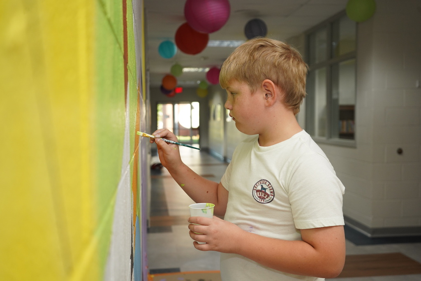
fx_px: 433
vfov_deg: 36.0
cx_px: 210
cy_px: 140
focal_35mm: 37
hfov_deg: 51.9
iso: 1600
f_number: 4
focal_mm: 37
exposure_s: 1/160
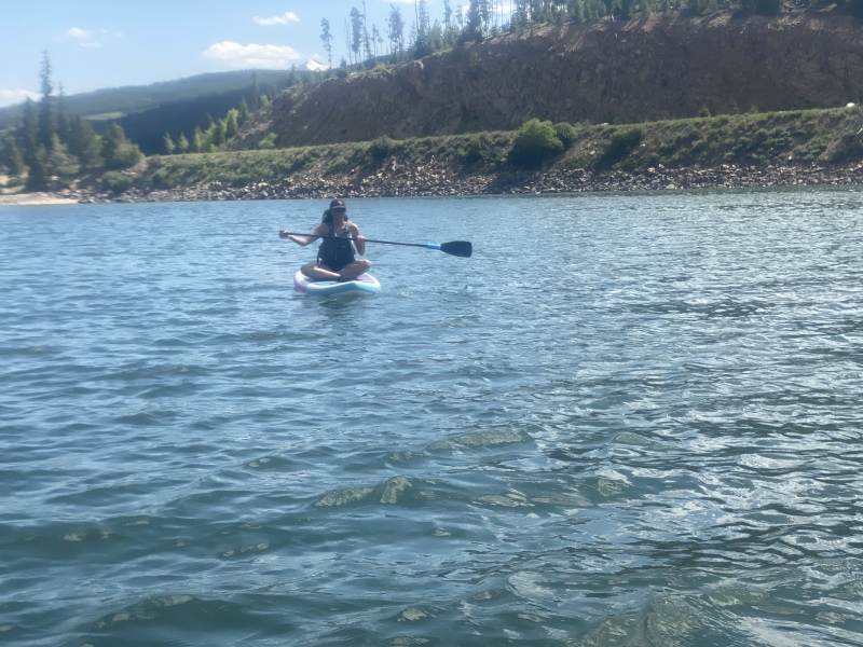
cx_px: 432
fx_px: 1296
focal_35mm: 52
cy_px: 324
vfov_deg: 28.0
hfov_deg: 36.8
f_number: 2
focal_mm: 6
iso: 20
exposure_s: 1/1199
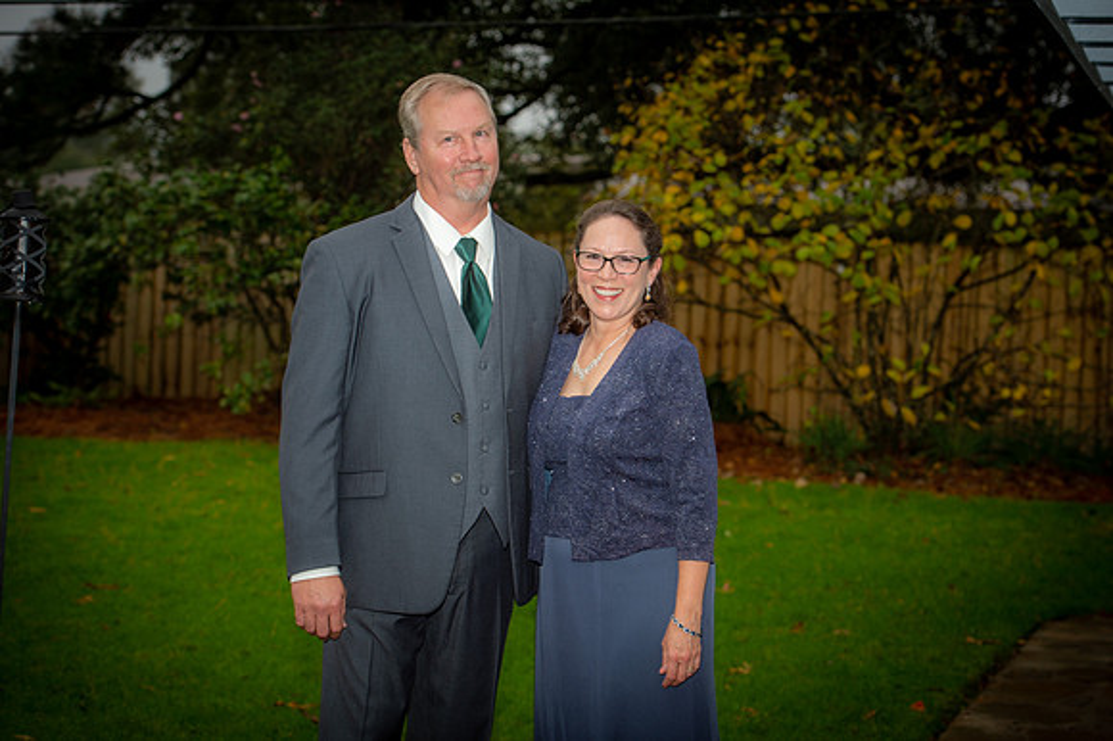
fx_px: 2472
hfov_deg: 25.4
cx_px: 556
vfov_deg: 17.0
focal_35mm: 80
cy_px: 370
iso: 200
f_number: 5
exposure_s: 1/200
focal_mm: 80
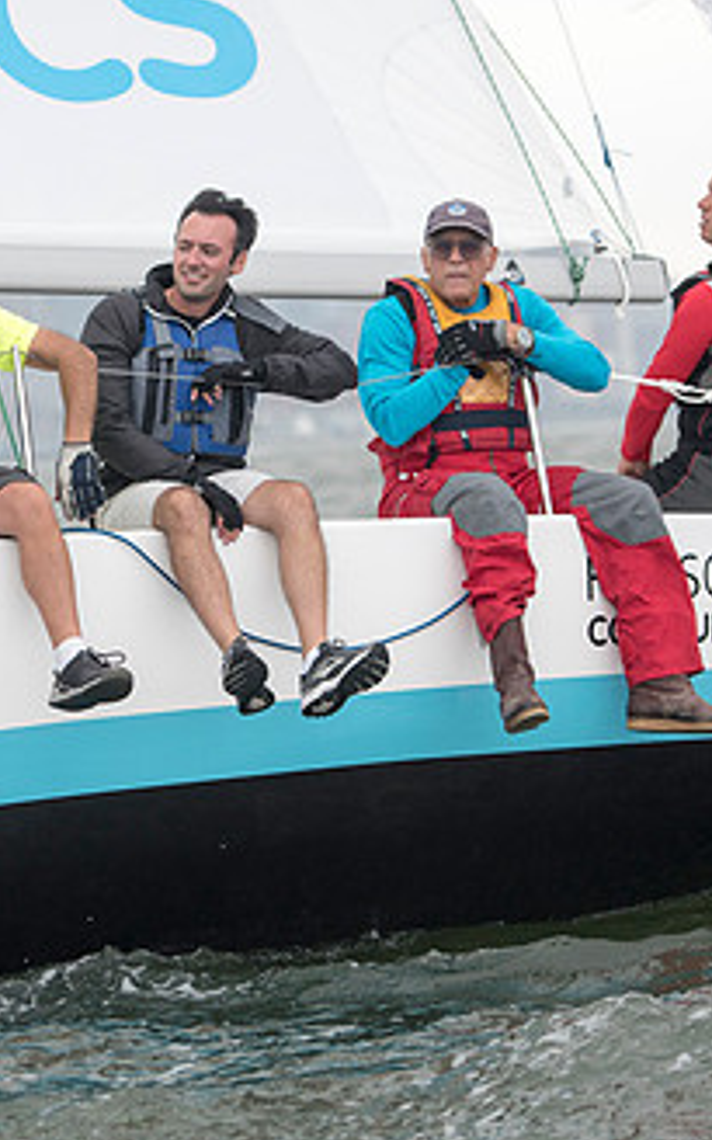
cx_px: 142
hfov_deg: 7.1
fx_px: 5713
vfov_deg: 11.4
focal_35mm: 184
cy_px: 530
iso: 320
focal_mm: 102
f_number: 3.2
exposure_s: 1/1000
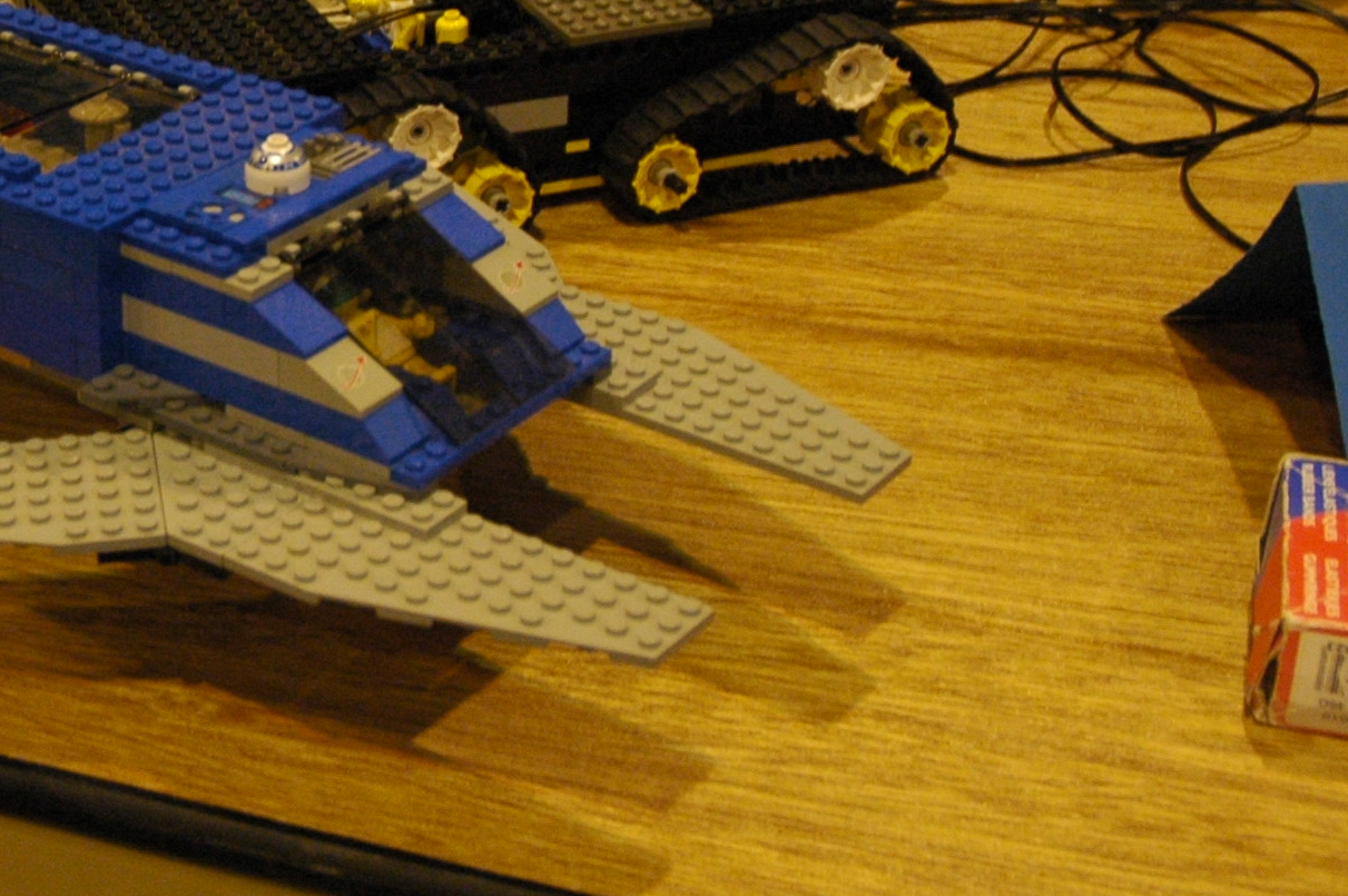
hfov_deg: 23.4
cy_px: 90
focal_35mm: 82
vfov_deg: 16.4
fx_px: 3067
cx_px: -96
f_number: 3.8
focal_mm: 22
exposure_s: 1/30
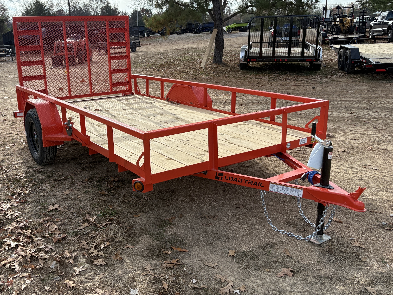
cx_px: 140
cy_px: 136
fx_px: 386
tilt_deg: -10.9
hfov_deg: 53.2
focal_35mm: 34
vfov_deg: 41.8
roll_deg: -0.6
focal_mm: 5.96
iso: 64
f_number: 1.6
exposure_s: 1/2451
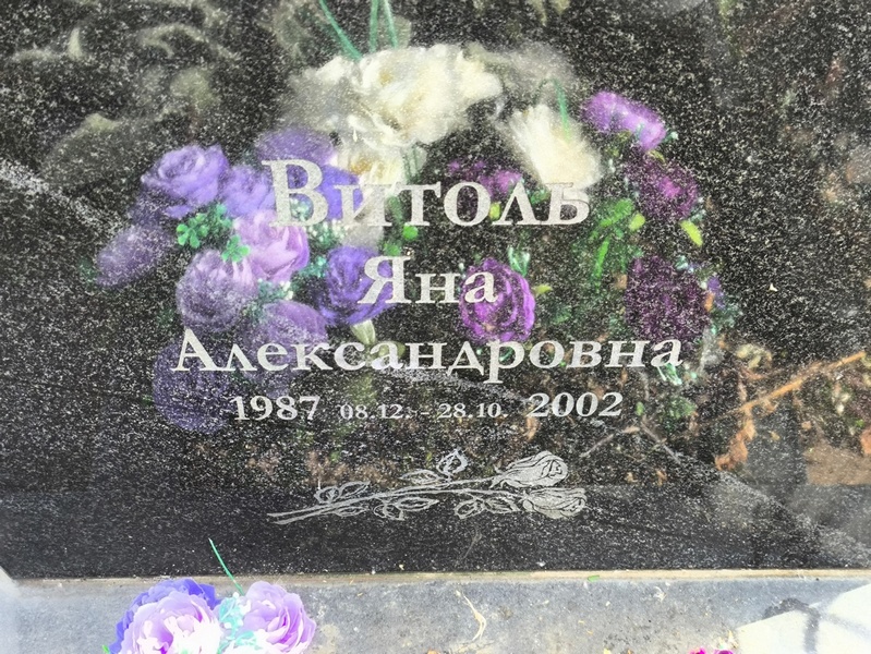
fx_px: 1259
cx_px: 436
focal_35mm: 50
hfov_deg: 38.2
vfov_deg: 29.1
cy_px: 327
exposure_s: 1/120
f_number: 1.7
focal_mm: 4.71
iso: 50
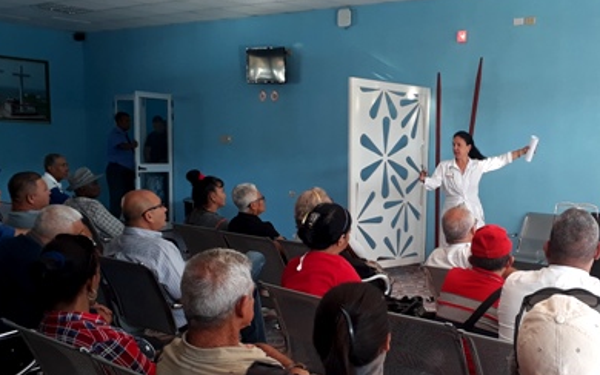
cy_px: 261
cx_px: 435
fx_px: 769
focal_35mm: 47
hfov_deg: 41.6
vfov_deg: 27.2
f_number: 1.9
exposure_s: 1/40
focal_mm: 3.6
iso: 40
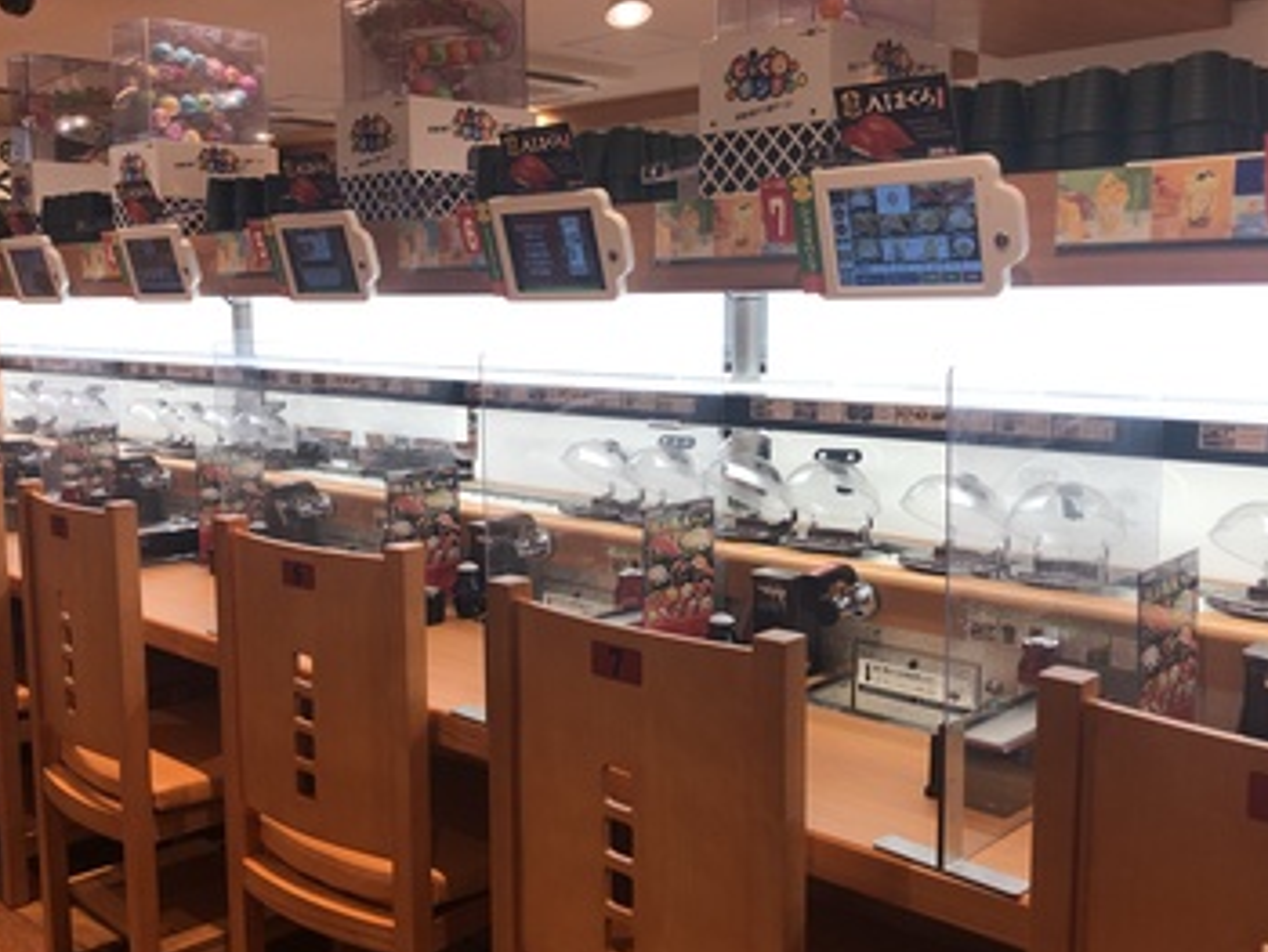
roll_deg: +1.3
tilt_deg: -8.4
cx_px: 587
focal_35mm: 36
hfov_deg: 51.3
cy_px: 492
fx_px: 1320
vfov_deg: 39.7
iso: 40
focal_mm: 4
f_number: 1.8
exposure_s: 1/112
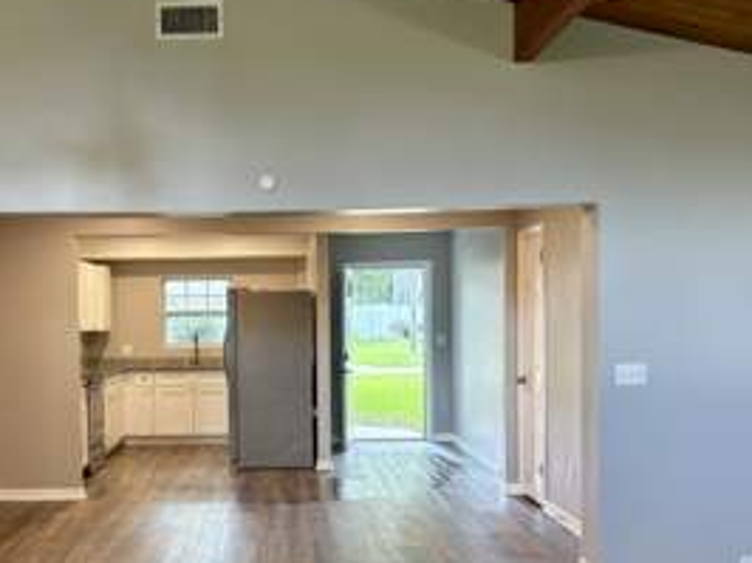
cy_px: 375
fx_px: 1020
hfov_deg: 40.1
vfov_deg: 30.6
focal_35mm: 47
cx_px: 269
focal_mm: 5.96
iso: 160
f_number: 1.6
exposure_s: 1/60
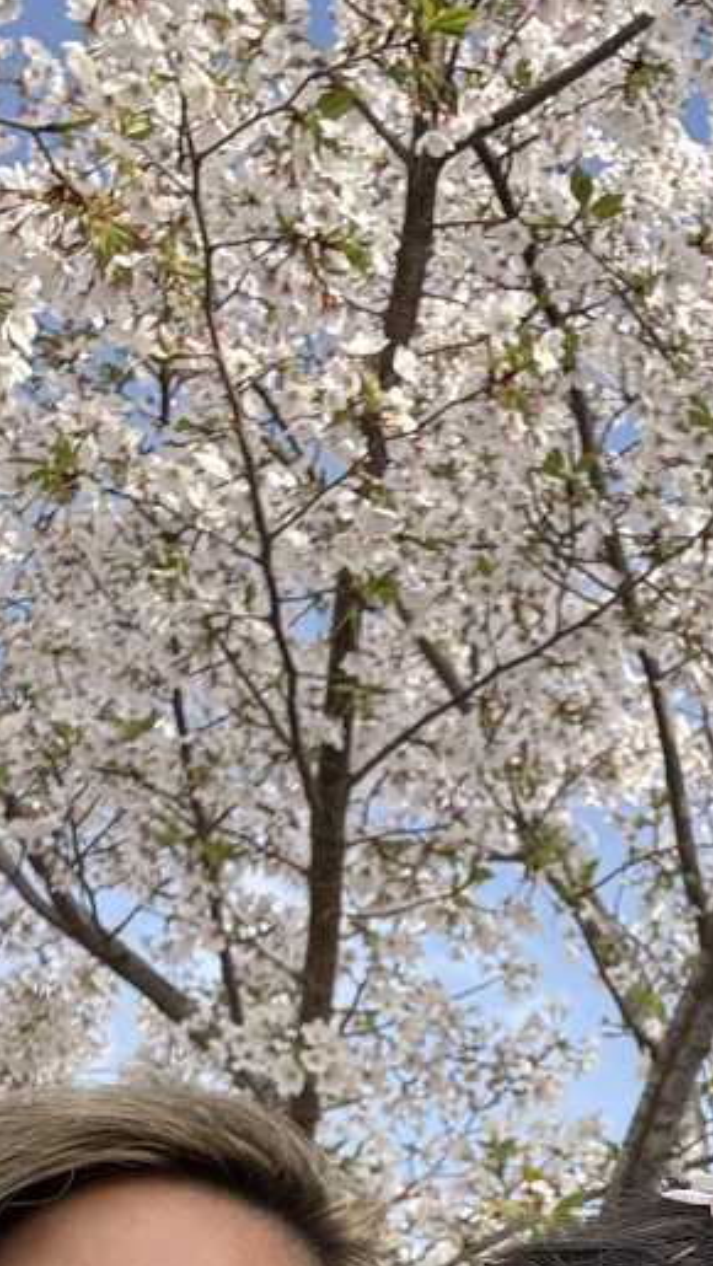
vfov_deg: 30.8
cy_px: 1160
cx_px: 661
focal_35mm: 65
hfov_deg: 18.2
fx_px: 2183
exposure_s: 1/269
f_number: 1.9
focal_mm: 2.69
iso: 25
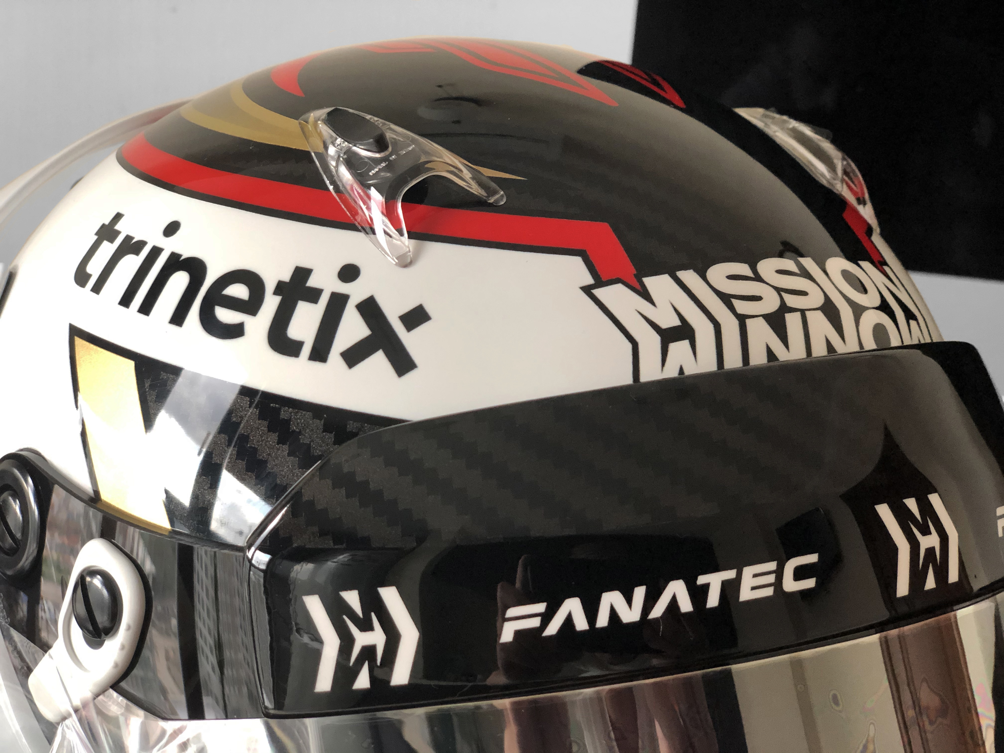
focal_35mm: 52
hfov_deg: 36.8
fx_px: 1508
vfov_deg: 28.0
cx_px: 502
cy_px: 376
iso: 100
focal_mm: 6
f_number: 2.4
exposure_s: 1/60
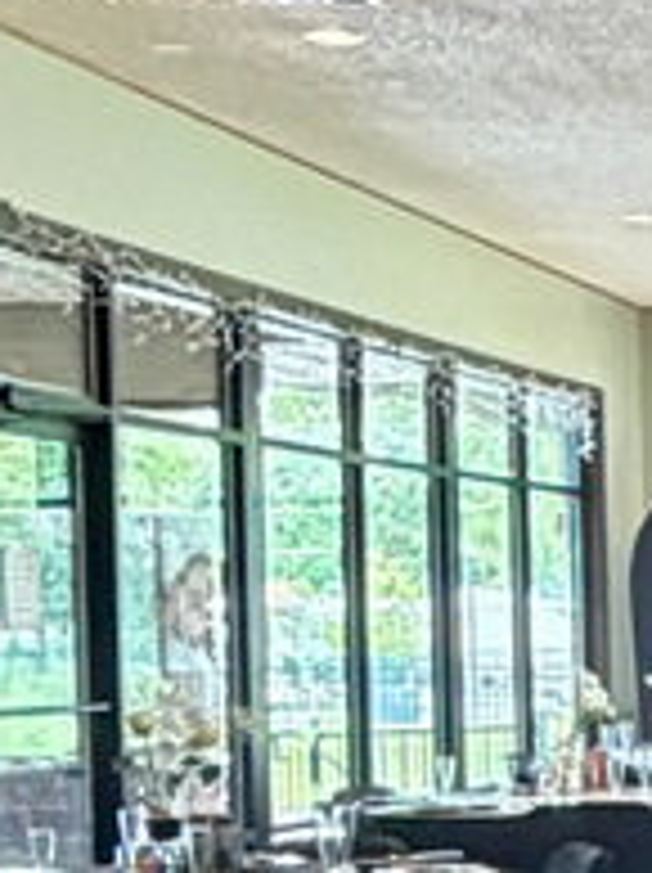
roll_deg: -0.4
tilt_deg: -2.5
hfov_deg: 11.0
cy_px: 765
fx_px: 2794
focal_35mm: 111
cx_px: 1614
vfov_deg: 17.5
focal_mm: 2.22
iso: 320
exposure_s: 1/60
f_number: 2.2
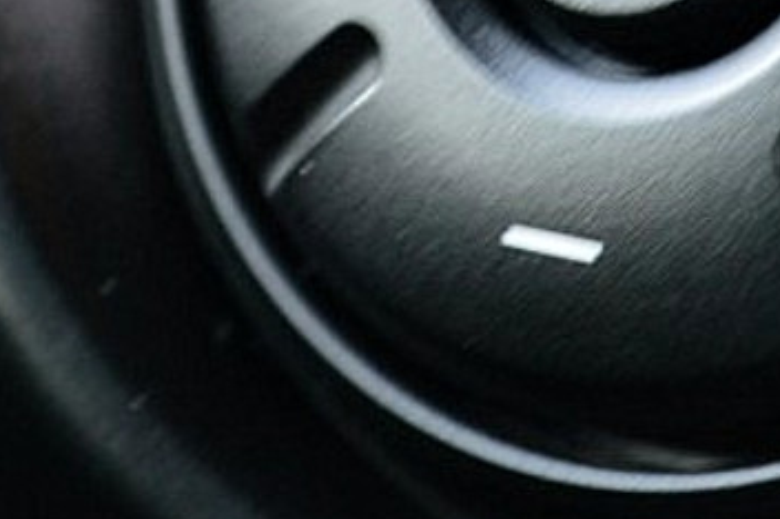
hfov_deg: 6.3
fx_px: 7100
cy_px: -195
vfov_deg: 4.2
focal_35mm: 328
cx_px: 660
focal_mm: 55
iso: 800
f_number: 5.6
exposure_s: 1/40
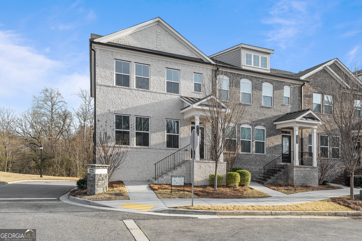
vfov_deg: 53.1
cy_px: 120
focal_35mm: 24
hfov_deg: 73.7
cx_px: 181
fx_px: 241
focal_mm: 24
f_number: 8
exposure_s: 1/30
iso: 50
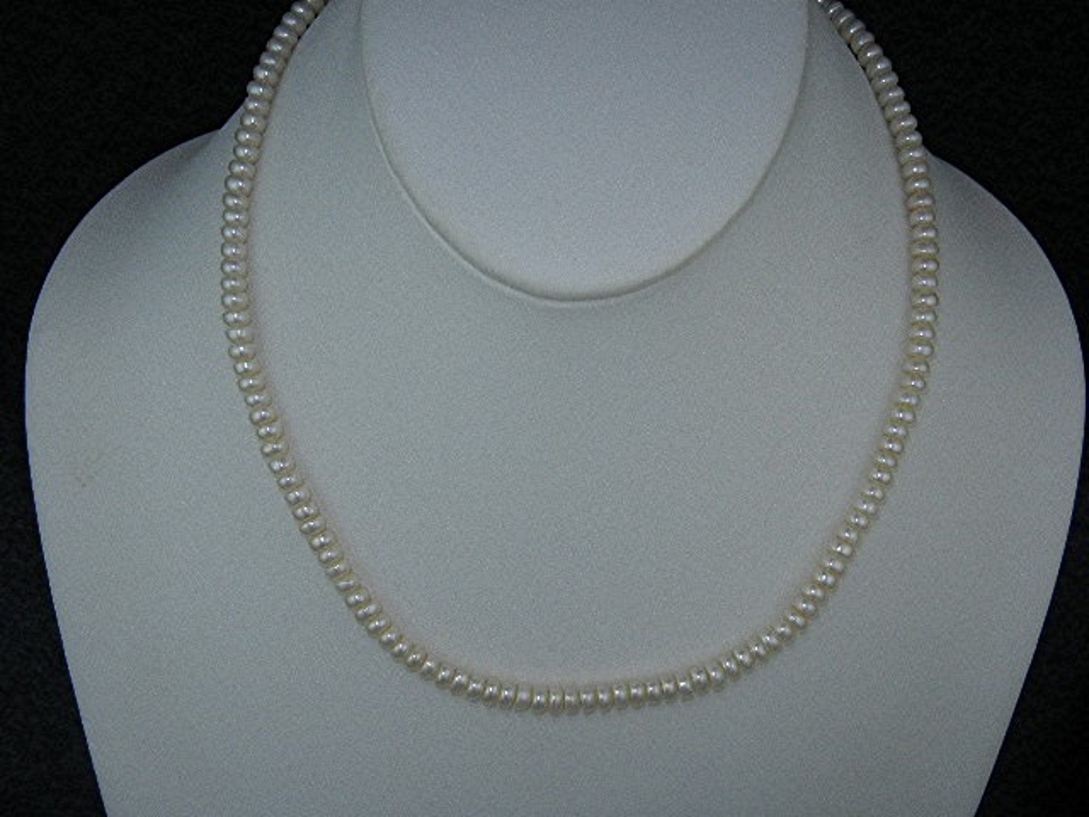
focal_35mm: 34
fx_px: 1070
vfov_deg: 41.8
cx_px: 544
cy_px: 408
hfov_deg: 54.0
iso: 239
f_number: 7.2
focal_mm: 6.2
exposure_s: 1/30
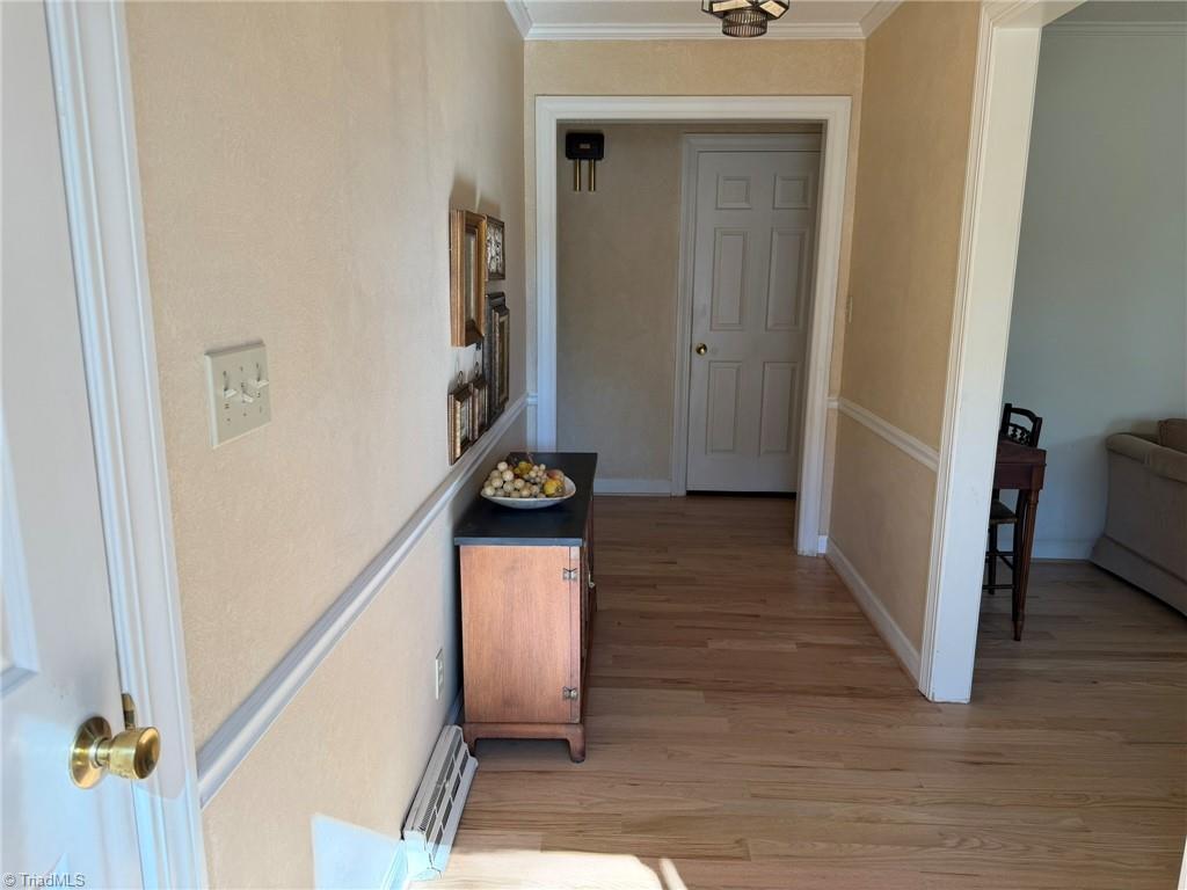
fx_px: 823
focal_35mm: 24
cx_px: 594
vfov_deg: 56.8
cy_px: 445
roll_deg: -0.1
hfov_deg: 71.6
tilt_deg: -10.5
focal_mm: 6.76
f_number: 1.78
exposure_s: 1/121
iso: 50
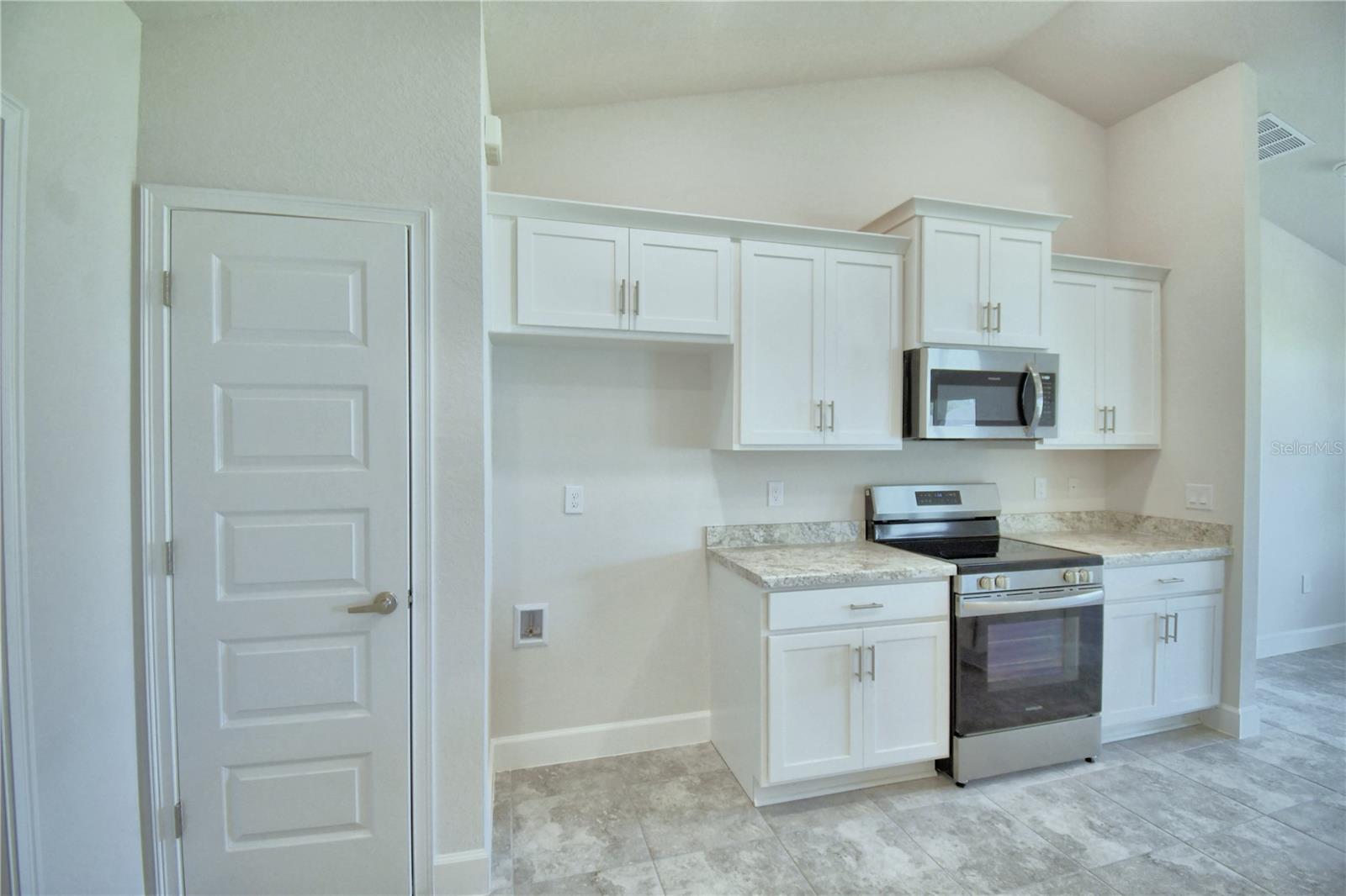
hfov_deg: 100.4
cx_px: 673
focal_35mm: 15
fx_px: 561
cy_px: 448
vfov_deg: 77.3
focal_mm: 10
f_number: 4.5
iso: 400
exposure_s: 1/80
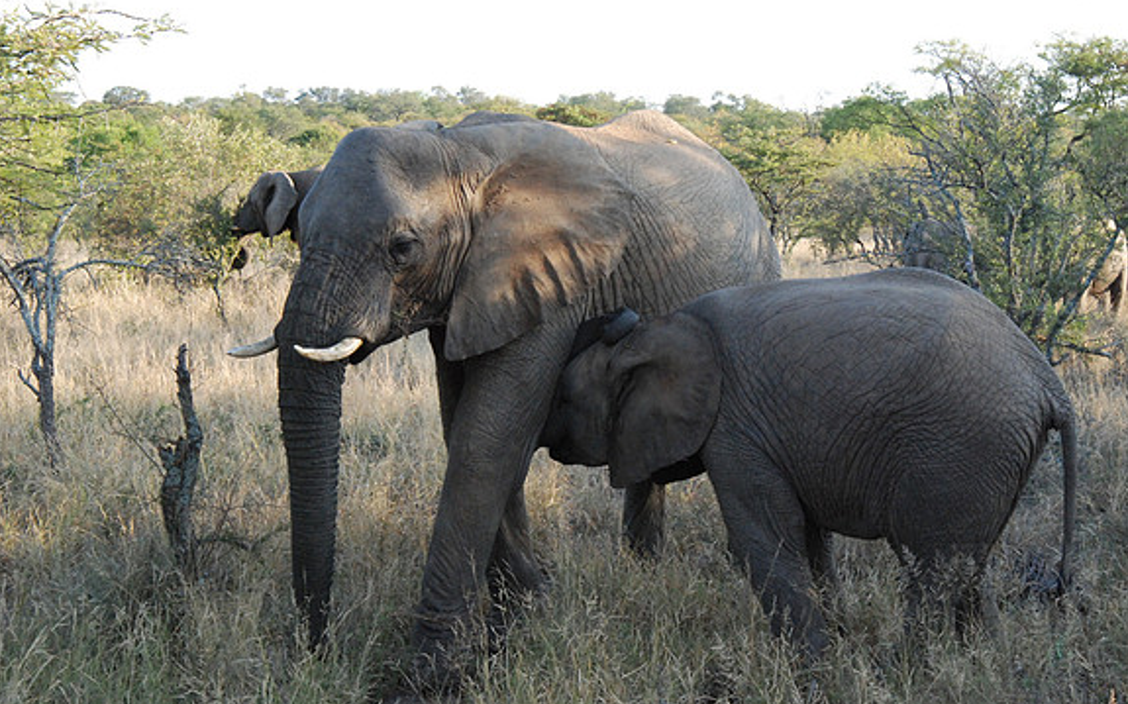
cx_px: 561
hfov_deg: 29.6
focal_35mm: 70
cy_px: 341
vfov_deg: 18.7
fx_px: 2136
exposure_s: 1/320
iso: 1600
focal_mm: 45
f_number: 9
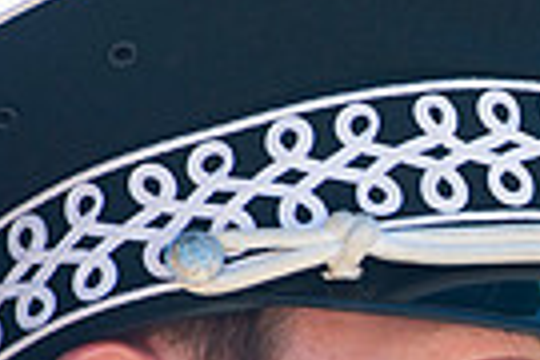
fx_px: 12869
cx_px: 992
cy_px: 496
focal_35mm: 858
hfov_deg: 2.4
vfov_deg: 1.6
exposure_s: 1/1000
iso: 200
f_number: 4.5
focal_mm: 200
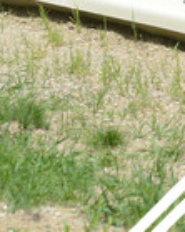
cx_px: 302
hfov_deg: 2.9
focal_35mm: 528
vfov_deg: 3.7
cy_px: 51
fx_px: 3618
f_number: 6.3
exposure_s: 1/1250
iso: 360
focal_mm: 195
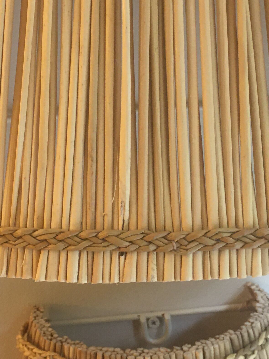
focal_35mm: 74
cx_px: 95
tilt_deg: -10.1
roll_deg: +0.1
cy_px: 95
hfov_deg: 19.8
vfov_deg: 26.0
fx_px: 767
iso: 50
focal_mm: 4.15
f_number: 2.2
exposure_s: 1/17
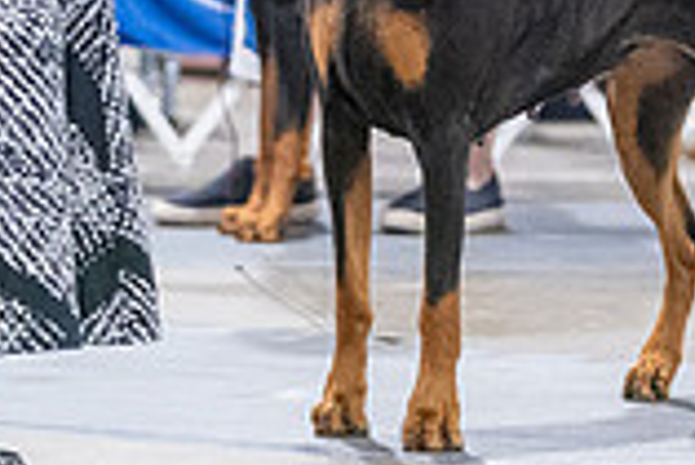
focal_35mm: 476
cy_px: -259
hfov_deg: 4.3
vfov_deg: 2.9
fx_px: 9198
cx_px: 509
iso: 6400
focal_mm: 129
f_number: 2.8
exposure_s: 1/320
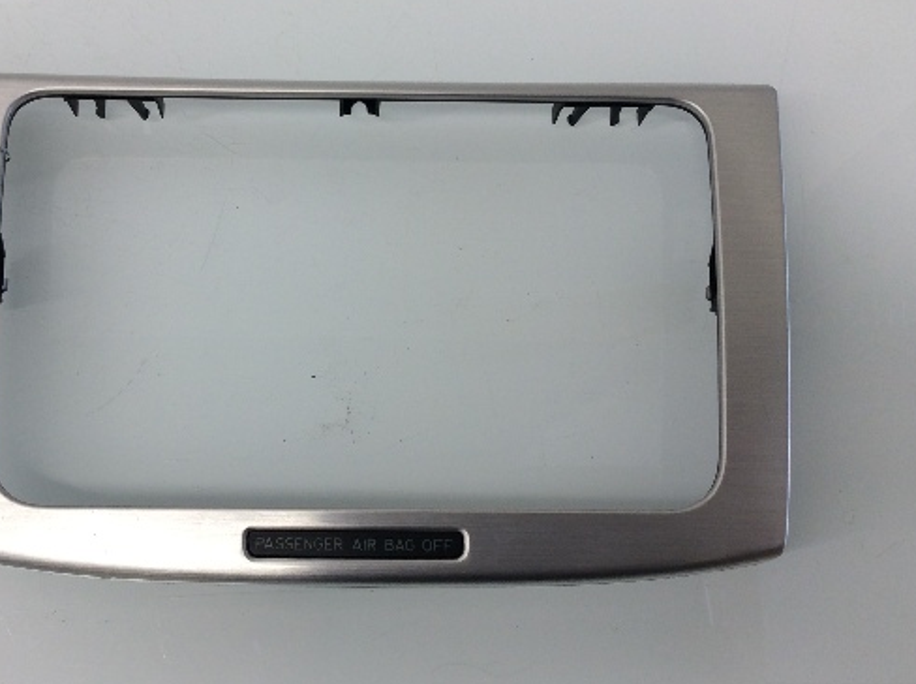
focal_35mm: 42
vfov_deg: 34.2
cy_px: 333
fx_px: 1109
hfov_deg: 44.5
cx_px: 344
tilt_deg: -77.5
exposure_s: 1/60
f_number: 2.4
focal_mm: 3.3
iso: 32
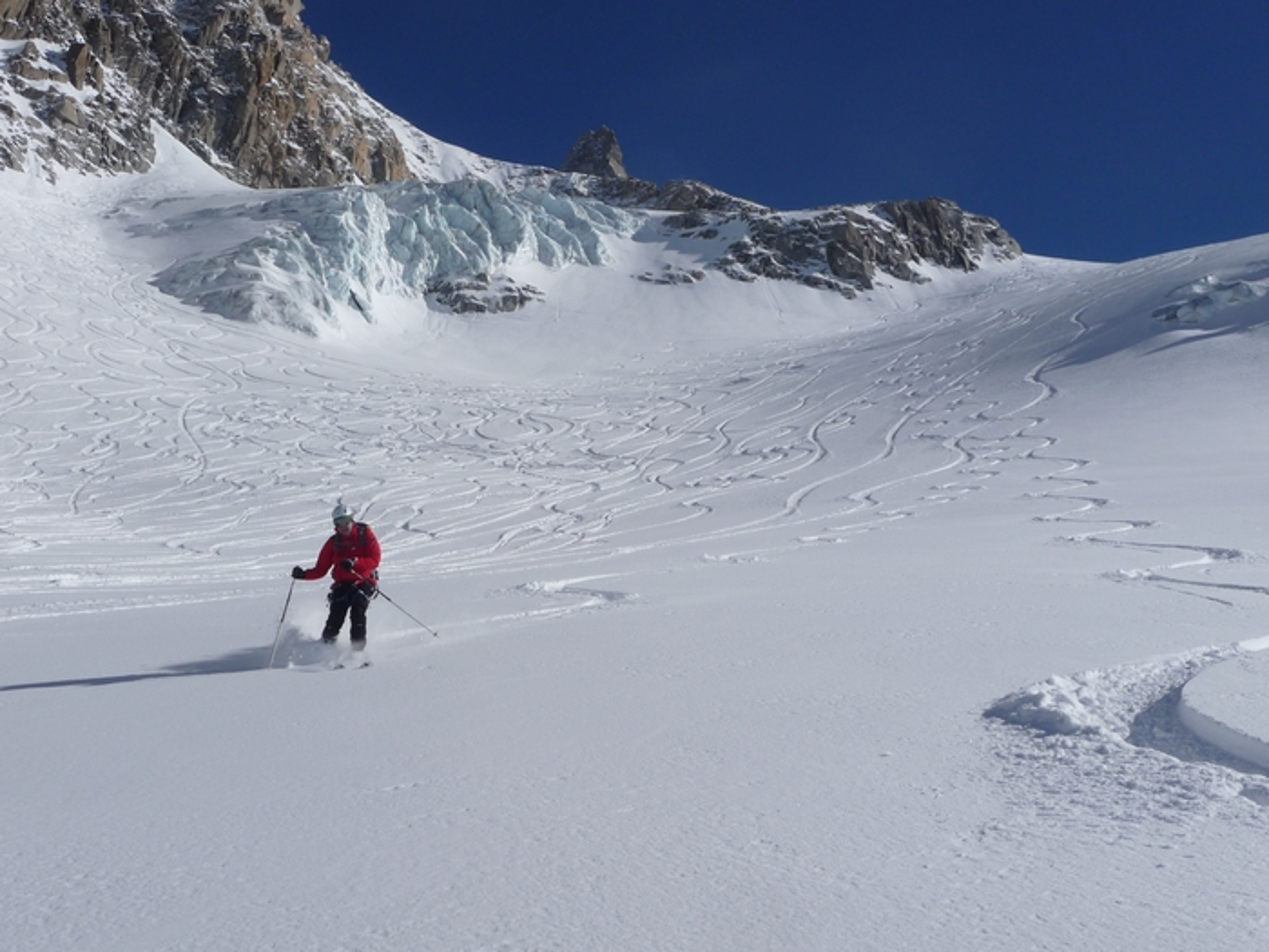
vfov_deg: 33.6
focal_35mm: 43
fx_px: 1576
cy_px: 476
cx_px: 634
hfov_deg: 43.9
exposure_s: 1/640
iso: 100
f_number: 10
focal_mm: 7.1
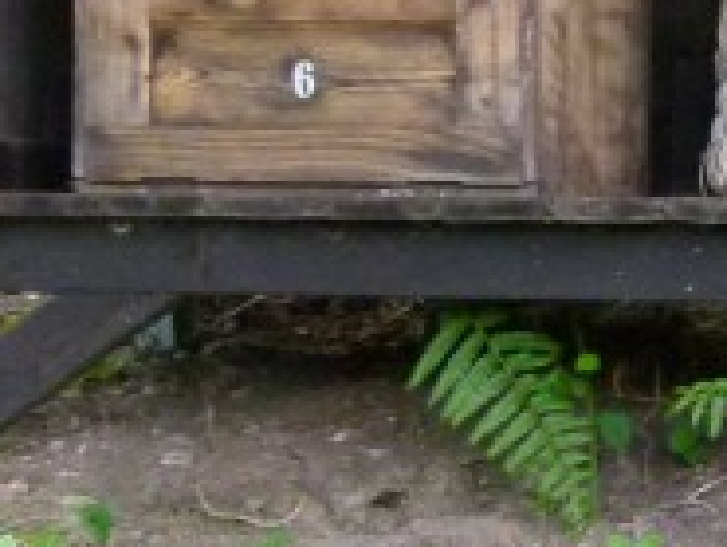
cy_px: 275
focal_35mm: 173
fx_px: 3636
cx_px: 1368
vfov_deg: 8.6
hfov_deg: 10.6
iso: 400
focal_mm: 7.3
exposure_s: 1/60
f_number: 3.1
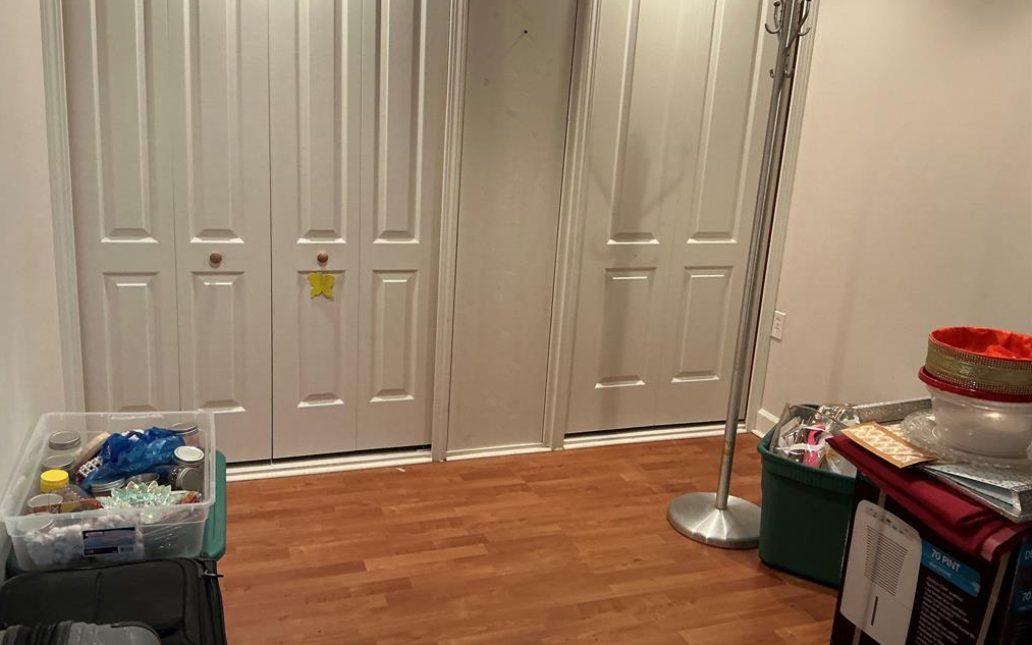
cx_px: 512
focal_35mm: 30
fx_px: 844
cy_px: 317
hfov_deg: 62.9
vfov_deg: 41.8
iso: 125
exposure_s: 1/60
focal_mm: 3
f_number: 1.8
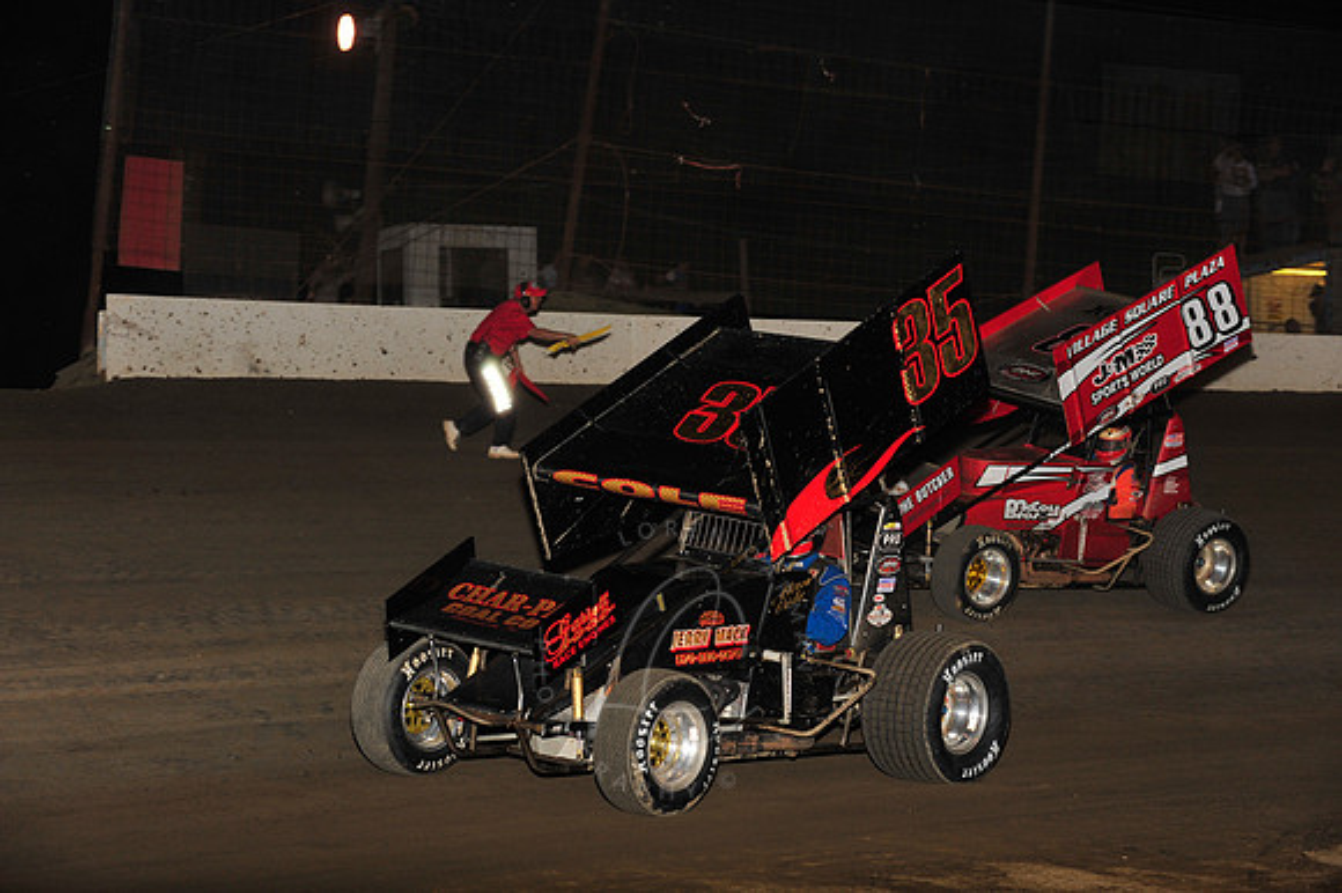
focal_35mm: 105
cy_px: 446
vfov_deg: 13.0
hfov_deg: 19.5
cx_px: 671
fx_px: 3912
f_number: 6.3
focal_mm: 105
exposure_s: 1/320
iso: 800
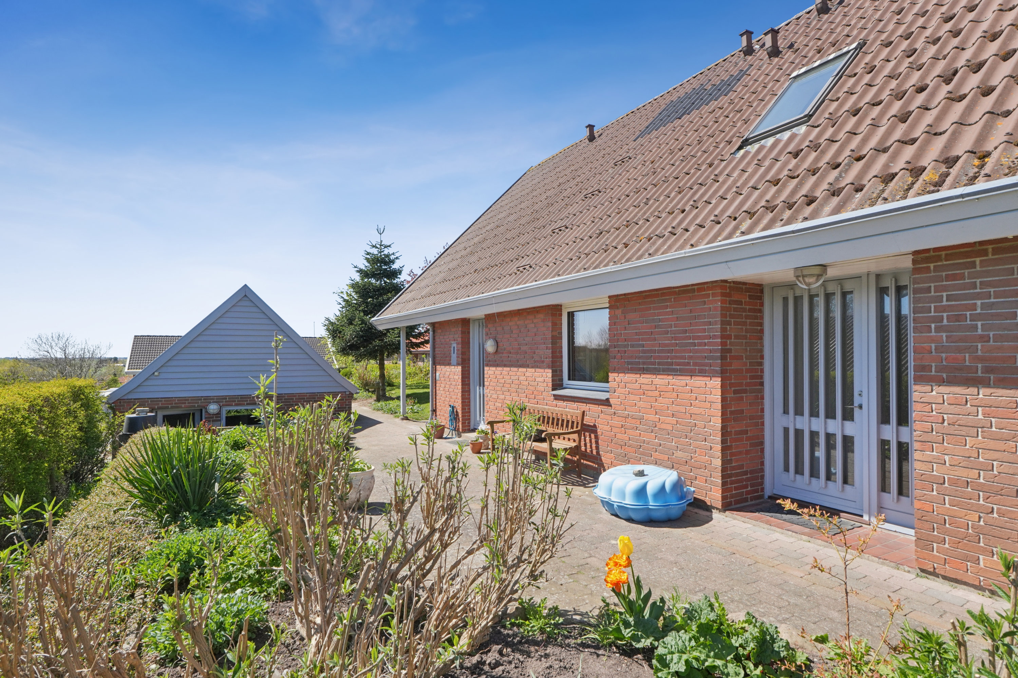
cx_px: 509
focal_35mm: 20
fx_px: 551
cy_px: 339
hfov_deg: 85.4
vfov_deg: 63.2
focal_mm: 13
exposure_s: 1/250
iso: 200
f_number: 8
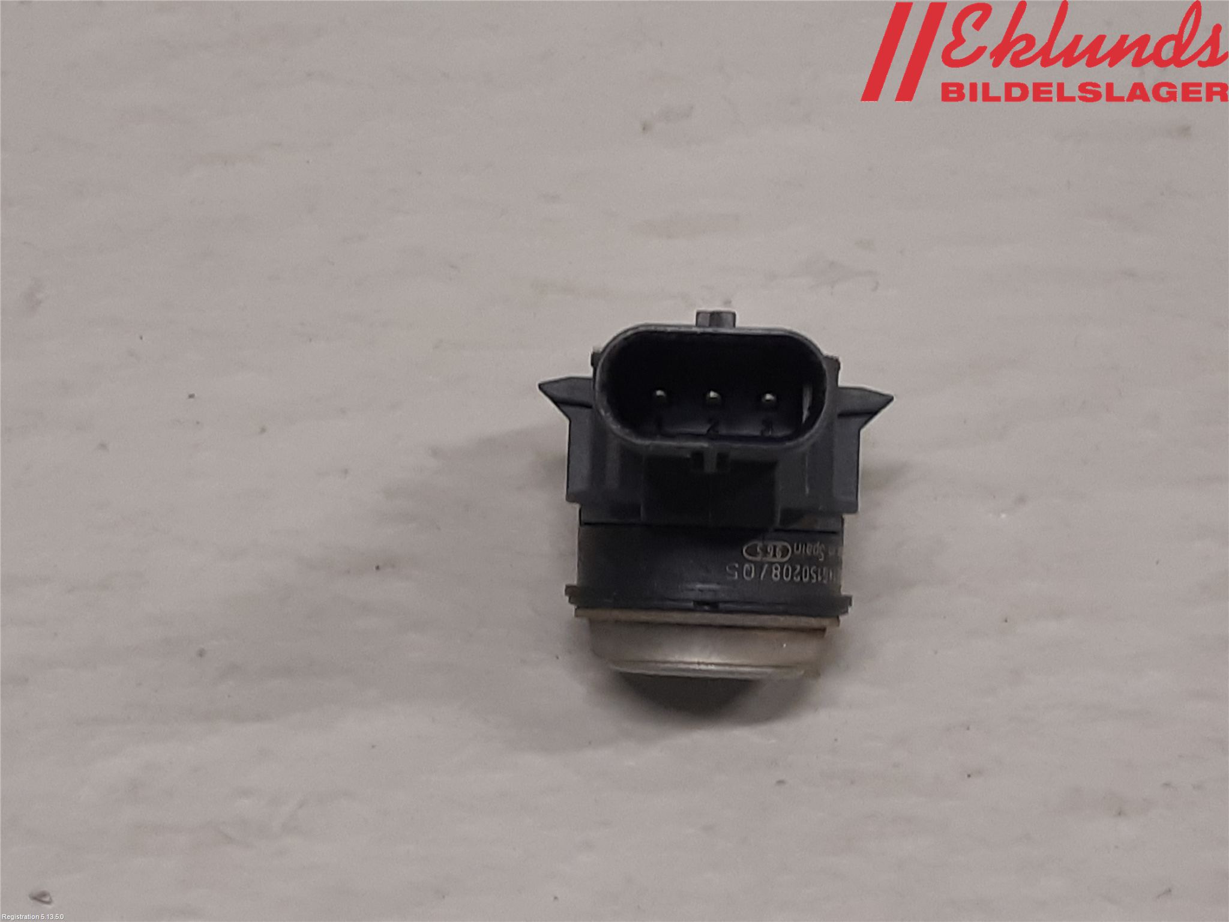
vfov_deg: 53.1
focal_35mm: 26
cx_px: 614
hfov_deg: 67.3
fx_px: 923
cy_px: 461
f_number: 1.7
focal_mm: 3.93
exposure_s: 1/50
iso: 100
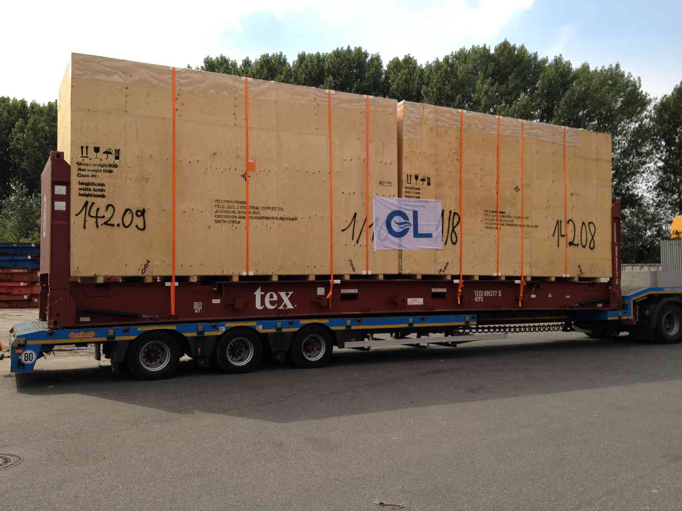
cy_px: 256
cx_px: 341
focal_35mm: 35
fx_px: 690
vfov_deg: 40.7
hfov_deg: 52.6
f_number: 2.4
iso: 50
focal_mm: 4.28
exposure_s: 1/1284
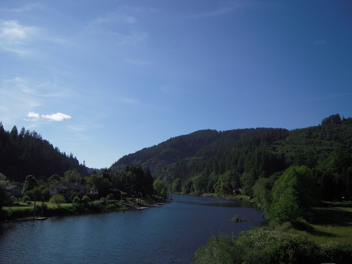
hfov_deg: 63.4
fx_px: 285
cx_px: 176
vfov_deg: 49.8
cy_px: 132
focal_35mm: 28
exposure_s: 1/640
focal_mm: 5
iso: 100
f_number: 5.4
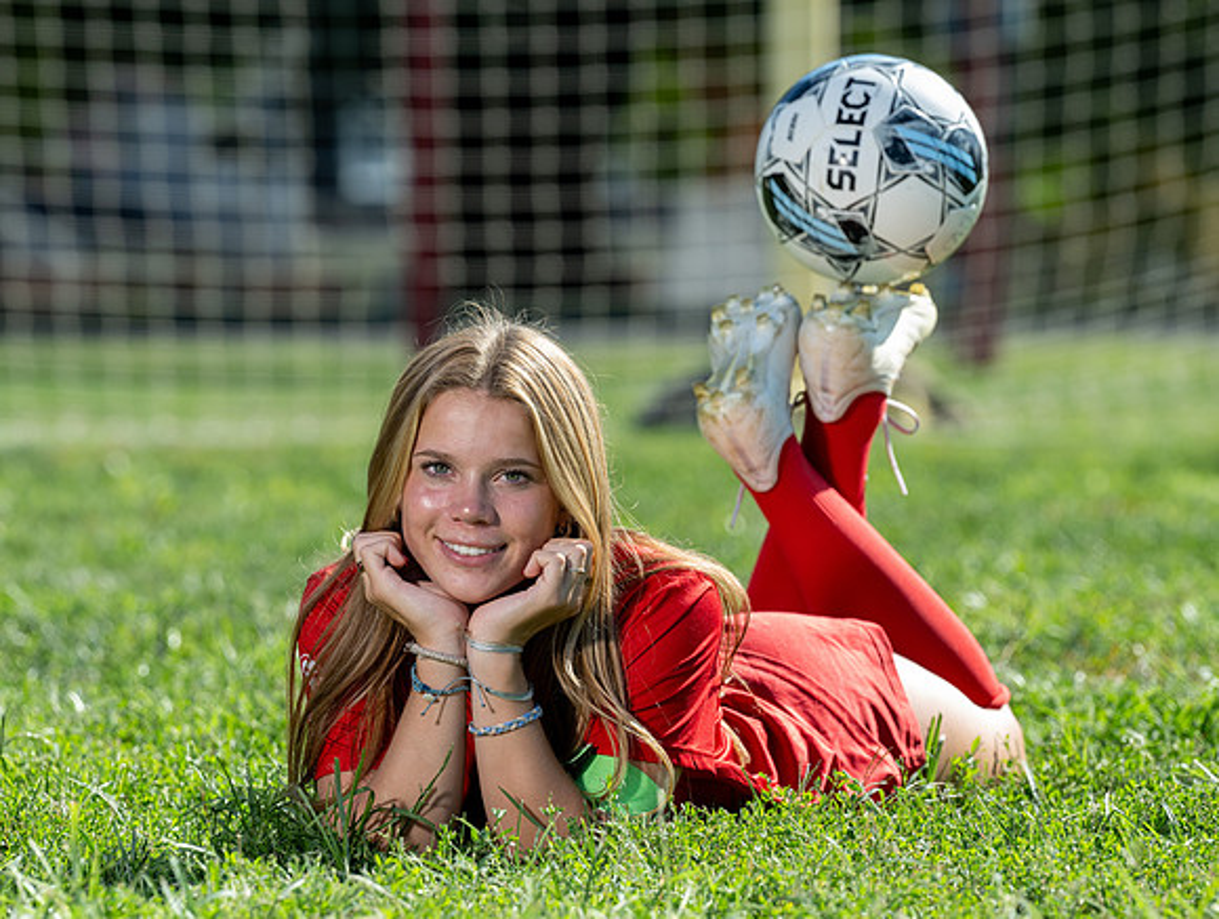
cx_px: 526
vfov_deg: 6.4
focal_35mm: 235
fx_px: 8275
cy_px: 463
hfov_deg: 8.4
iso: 100
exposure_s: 1/320
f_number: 4.5
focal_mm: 170
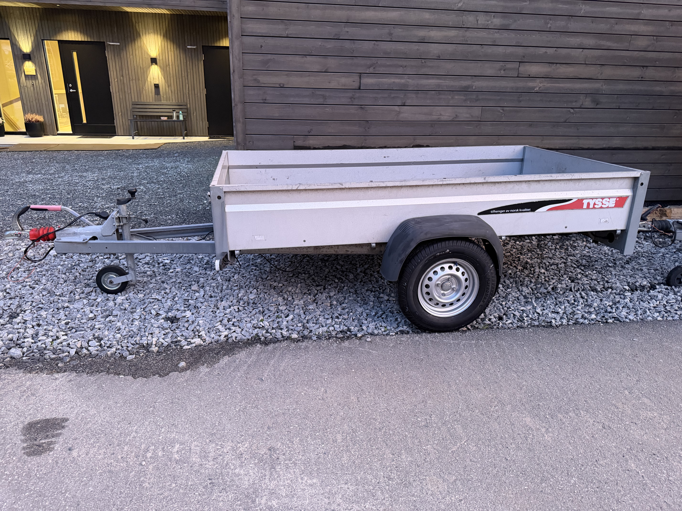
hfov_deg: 71.6
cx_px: 341
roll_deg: -1.8
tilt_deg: -19.5
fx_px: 473
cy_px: 256
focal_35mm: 24
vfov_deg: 56.8
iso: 640
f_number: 1.78
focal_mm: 6.76
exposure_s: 1/60
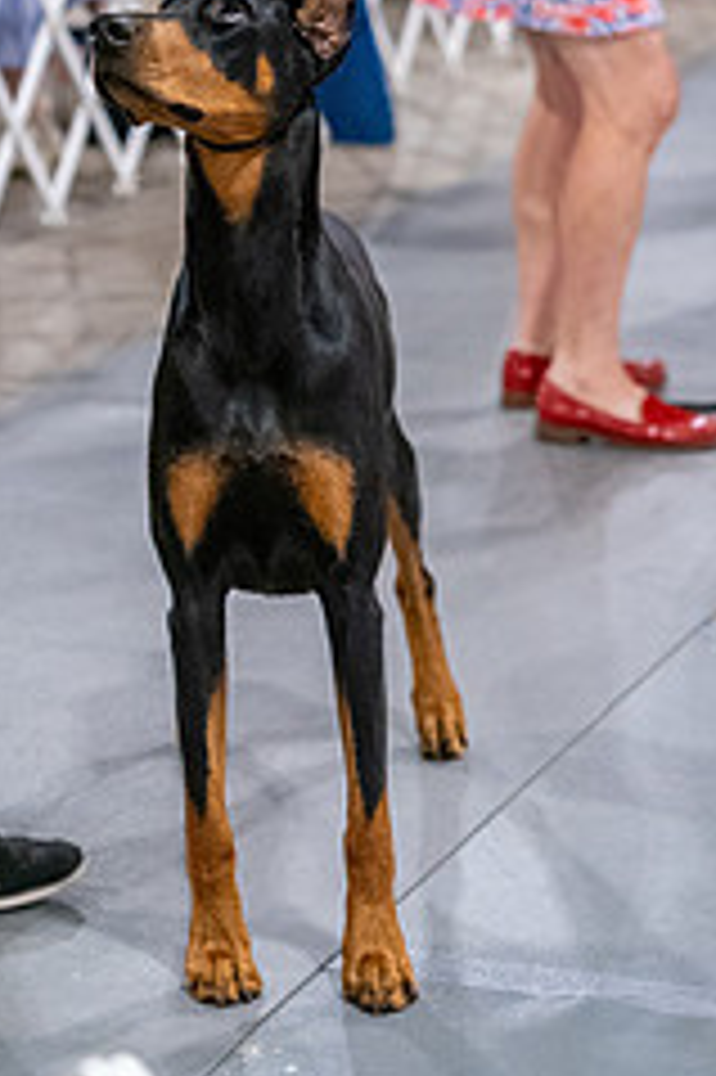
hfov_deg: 10.4
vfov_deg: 15.4
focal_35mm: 132
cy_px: 194
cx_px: 207
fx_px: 3943
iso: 6400
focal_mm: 70
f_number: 3.2
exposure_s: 1/320
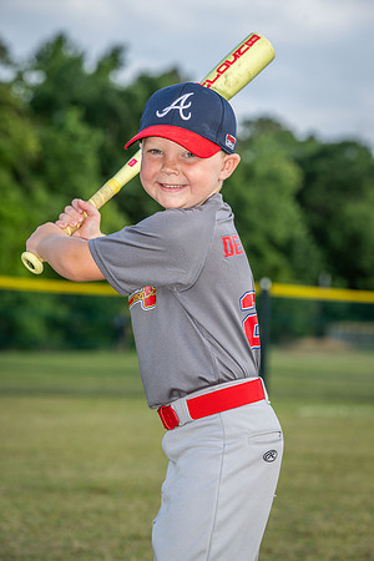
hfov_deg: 11.4
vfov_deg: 17.1
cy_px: 280
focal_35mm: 120
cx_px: 187
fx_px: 1870
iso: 100
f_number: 5.6
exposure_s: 1/200
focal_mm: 120
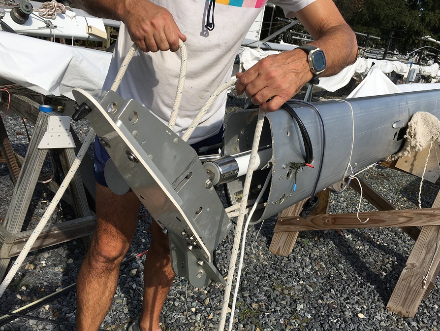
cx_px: 220
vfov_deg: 48.2
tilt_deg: -19.8
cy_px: 166
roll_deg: -9.7
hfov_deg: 61.6
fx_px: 369
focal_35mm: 29
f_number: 2.2
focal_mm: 4.15
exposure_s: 1/2404
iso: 25
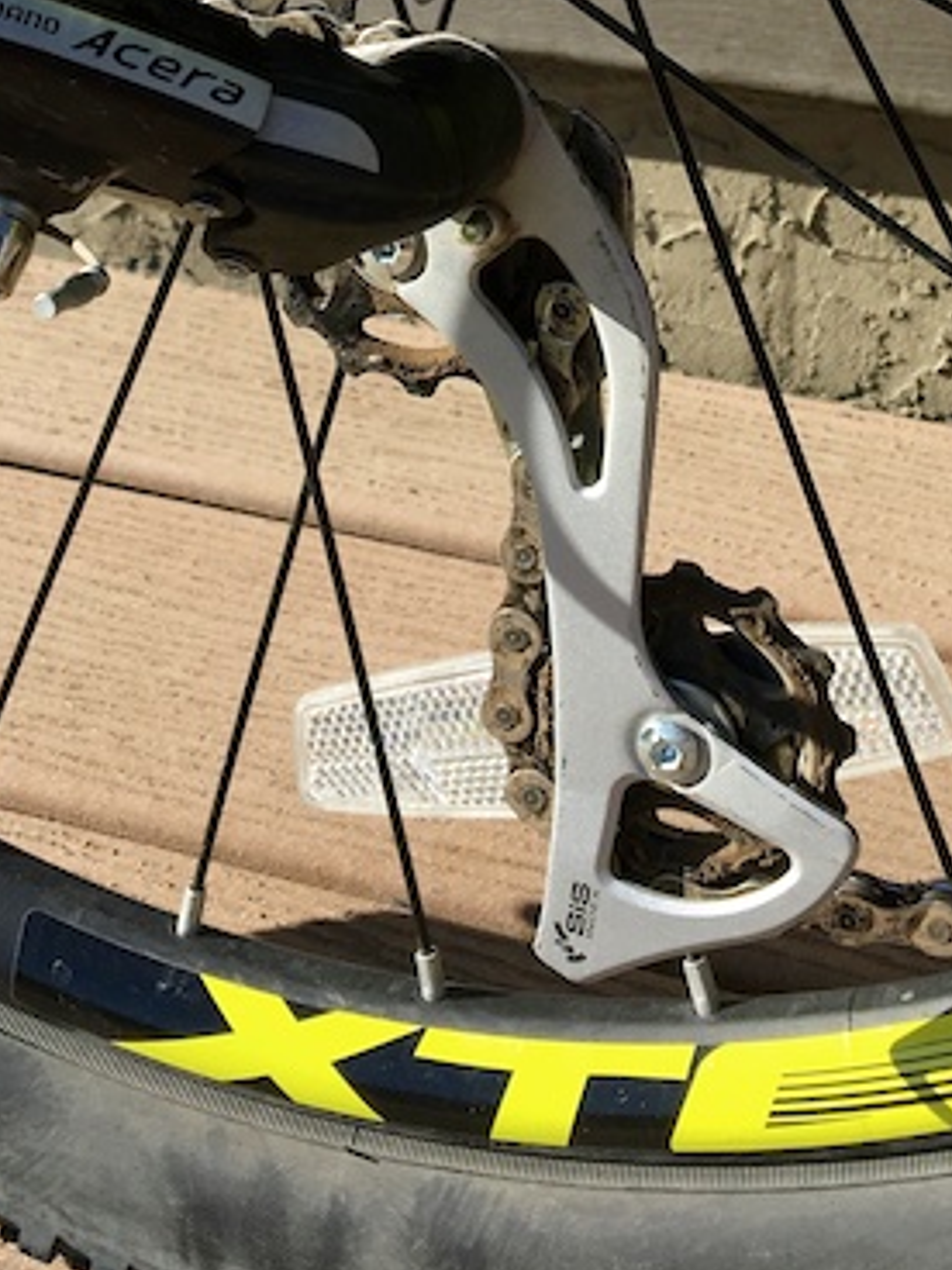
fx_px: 2310
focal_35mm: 63
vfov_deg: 29.2
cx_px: 452
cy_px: 69
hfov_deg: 23.3
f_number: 2.2
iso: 25
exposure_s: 1/916
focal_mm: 4.15
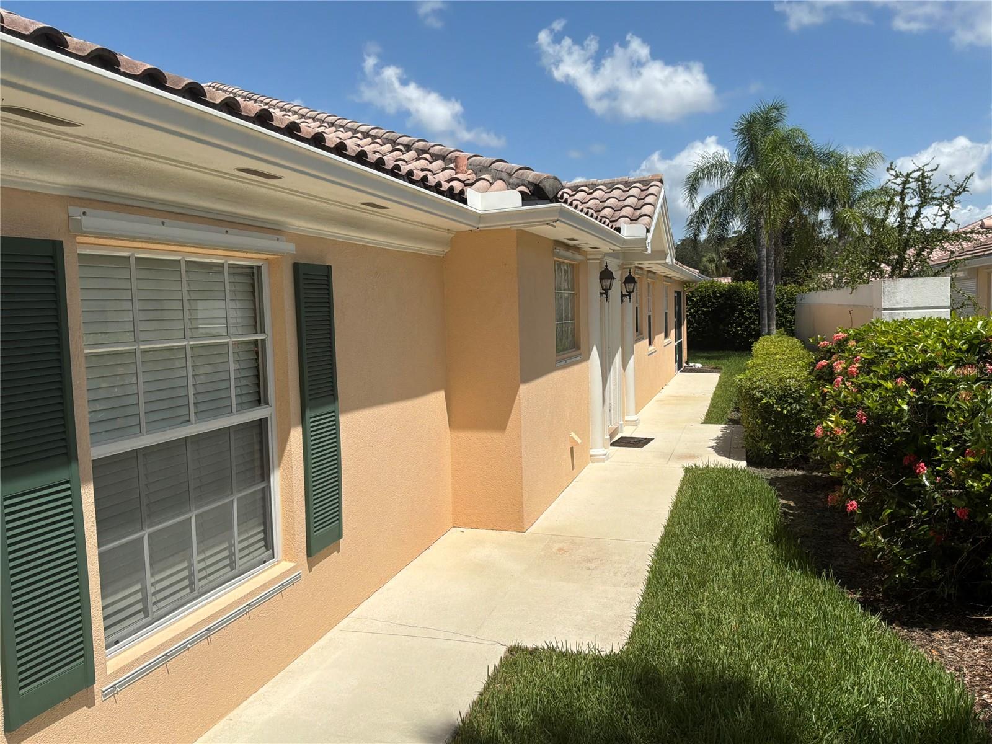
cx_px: 496
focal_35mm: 28
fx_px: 802
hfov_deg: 63.4
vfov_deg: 49.7
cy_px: 372
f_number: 1.8
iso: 25
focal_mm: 3
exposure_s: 1/4065
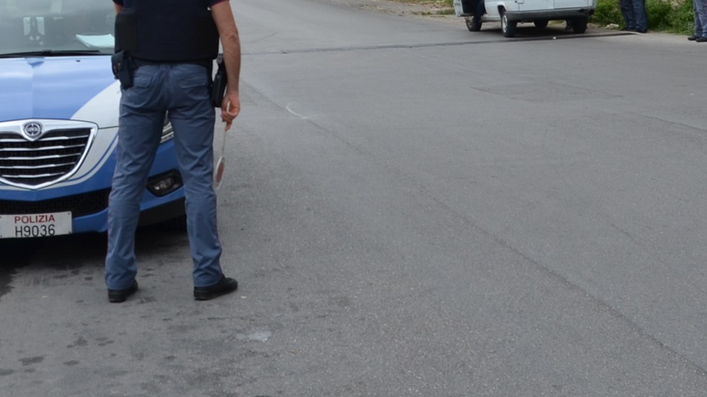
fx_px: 1368
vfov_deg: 16.3
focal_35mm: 73
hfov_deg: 28.9
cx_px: 424
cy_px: 28
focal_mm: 18
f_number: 7.1
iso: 200
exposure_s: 1/200
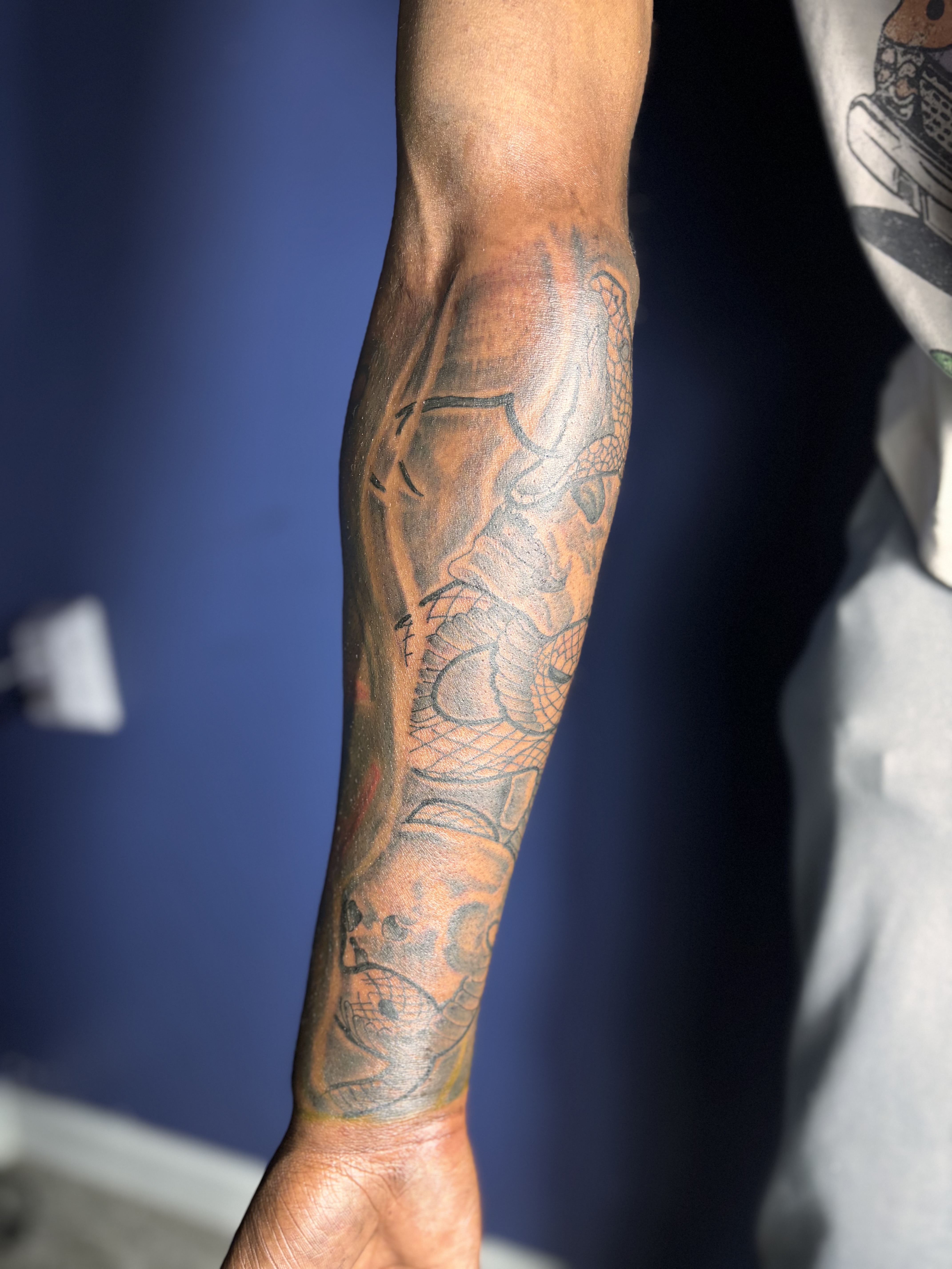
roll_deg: +5.6
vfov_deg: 67.3
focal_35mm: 26
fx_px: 953
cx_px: 476
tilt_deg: -8.4
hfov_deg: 53.1
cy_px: 634
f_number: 1.6
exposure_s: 1/60
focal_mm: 5.96
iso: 250
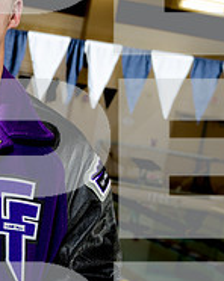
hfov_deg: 11.3
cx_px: -92
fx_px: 1097
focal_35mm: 132
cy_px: 159
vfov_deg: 14.6
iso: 320
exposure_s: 1/250
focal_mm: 45
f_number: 5.6
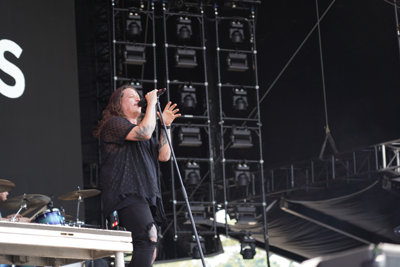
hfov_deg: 19.5
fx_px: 1167
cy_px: 134
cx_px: 200
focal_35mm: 105
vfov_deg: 13.0
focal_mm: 105
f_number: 4
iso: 100
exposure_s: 1/125
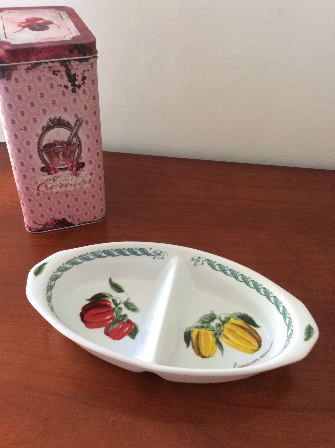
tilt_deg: -42.6
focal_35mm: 32
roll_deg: -1.5
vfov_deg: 56.9
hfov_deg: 44.1
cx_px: 168
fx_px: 414
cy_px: 224
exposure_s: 1/25
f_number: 2.4
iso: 125
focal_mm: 3.3
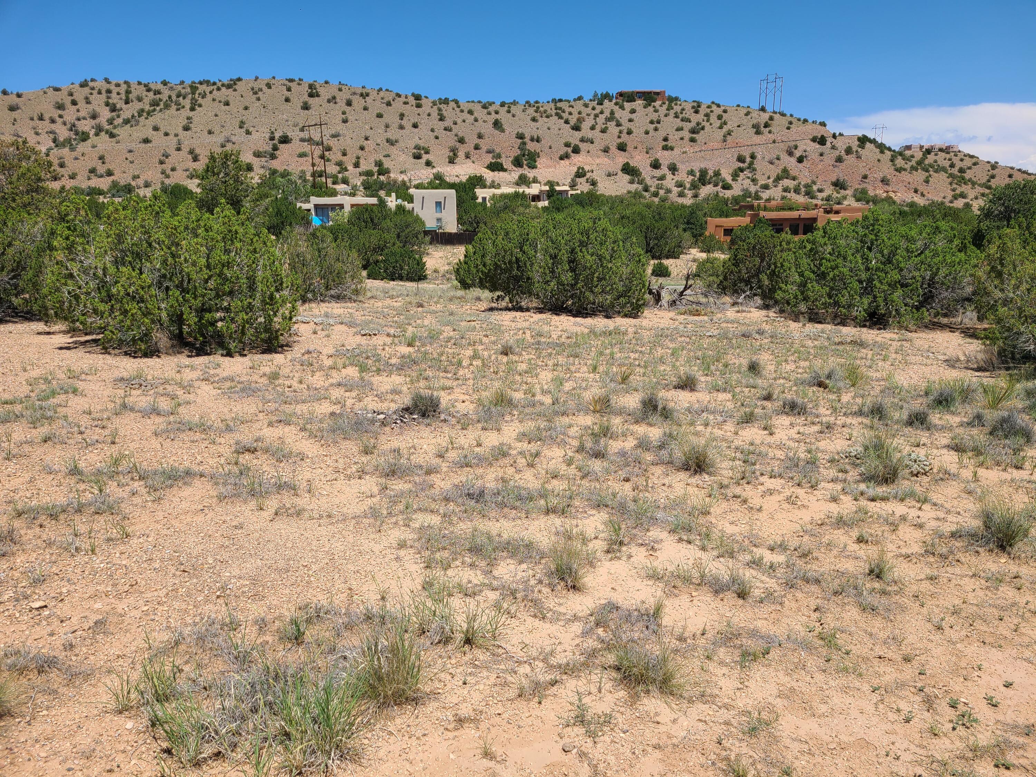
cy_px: 388
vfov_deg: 53.1
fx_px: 778
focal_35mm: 26
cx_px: 518
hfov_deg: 67.3
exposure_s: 1/2635
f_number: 1.8
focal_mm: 5.4
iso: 40
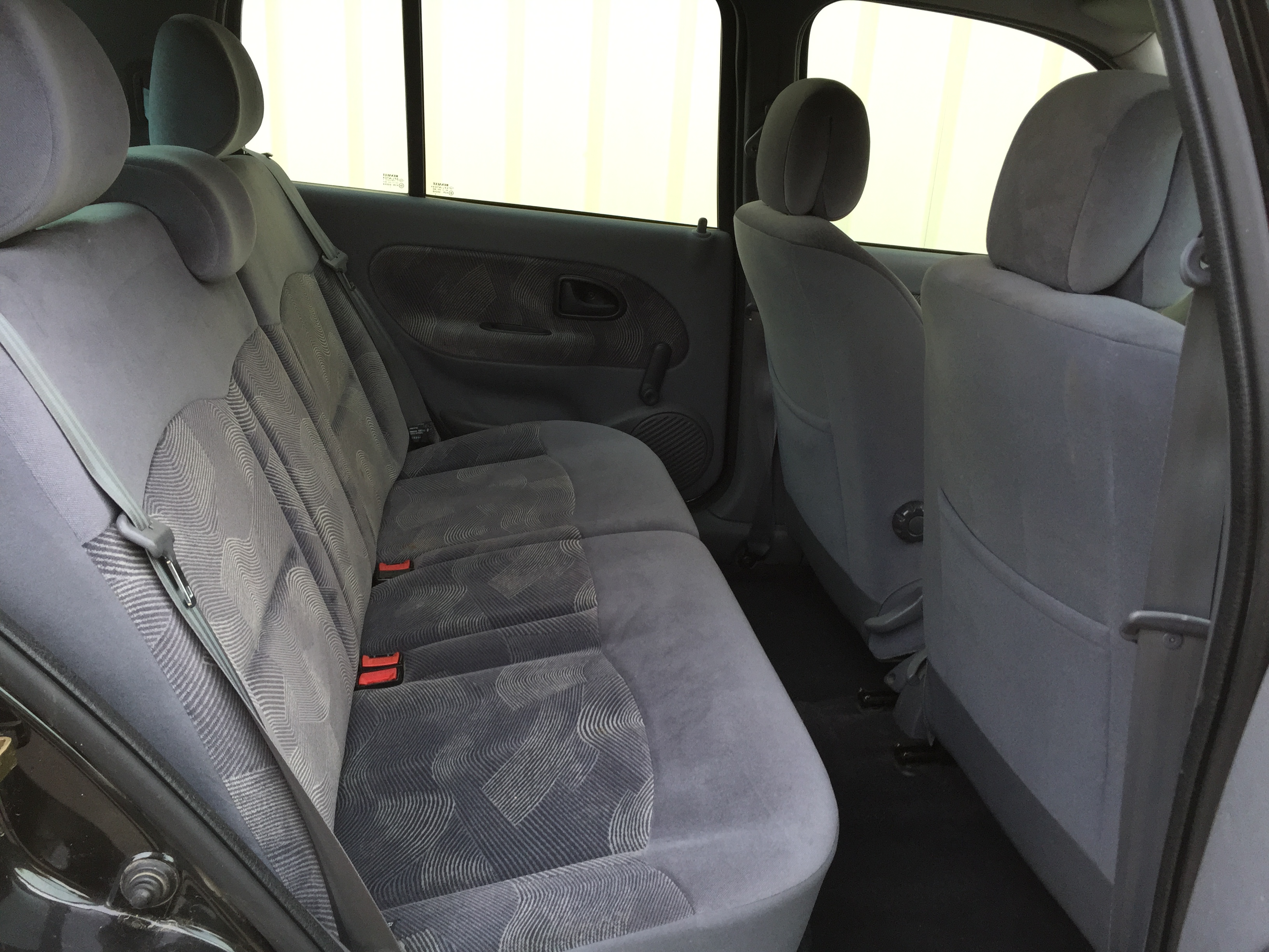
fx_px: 1063
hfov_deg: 61.7
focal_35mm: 29
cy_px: 476
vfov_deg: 48.2
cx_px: 634
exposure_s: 1/120
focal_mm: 4.15
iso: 50
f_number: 2.2
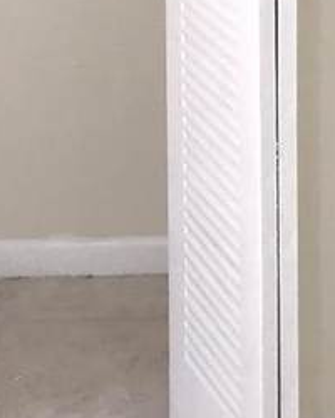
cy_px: -237
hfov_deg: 11.0
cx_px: 126
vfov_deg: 12.9
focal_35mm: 140
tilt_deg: -9.1
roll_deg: +0.5
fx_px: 1735
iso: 20
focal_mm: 3.99
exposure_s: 1/42
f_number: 1.8
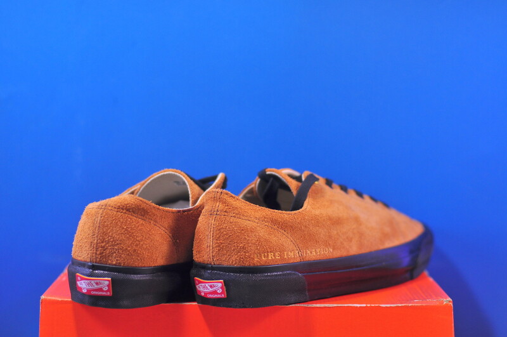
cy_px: 168
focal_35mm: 75
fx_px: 1055
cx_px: 254
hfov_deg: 27.0
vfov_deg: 18.1
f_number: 2.2
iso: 250
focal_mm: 50
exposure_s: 1/320
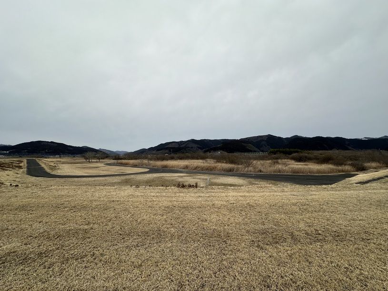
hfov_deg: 102.1
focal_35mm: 14
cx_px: 194
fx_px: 157
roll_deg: +0.6
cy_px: 146
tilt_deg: +4.5
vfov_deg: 85.7
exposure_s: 1/396
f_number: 2.2
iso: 40
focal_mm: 2.22
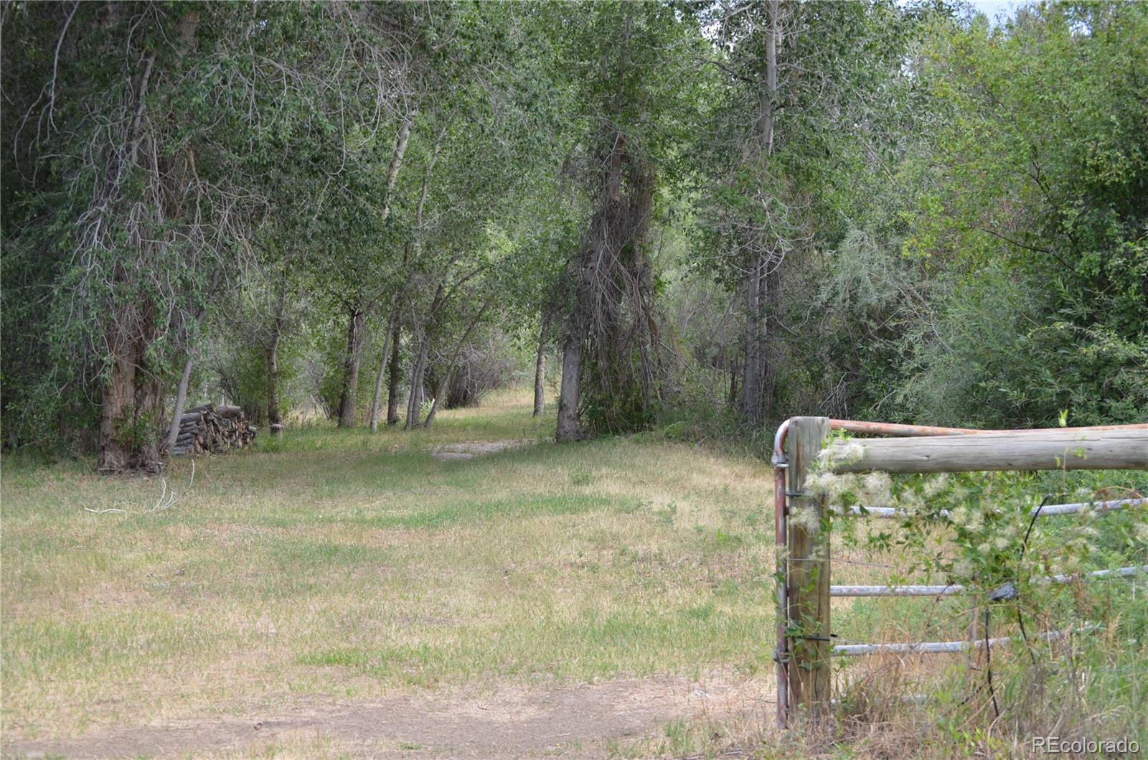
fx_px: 2625
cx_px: 574
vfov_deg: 16.5
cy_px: 380
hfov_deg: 24.7
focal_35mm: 82
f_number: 5.6
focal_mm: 55
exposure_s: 1/125
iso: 360
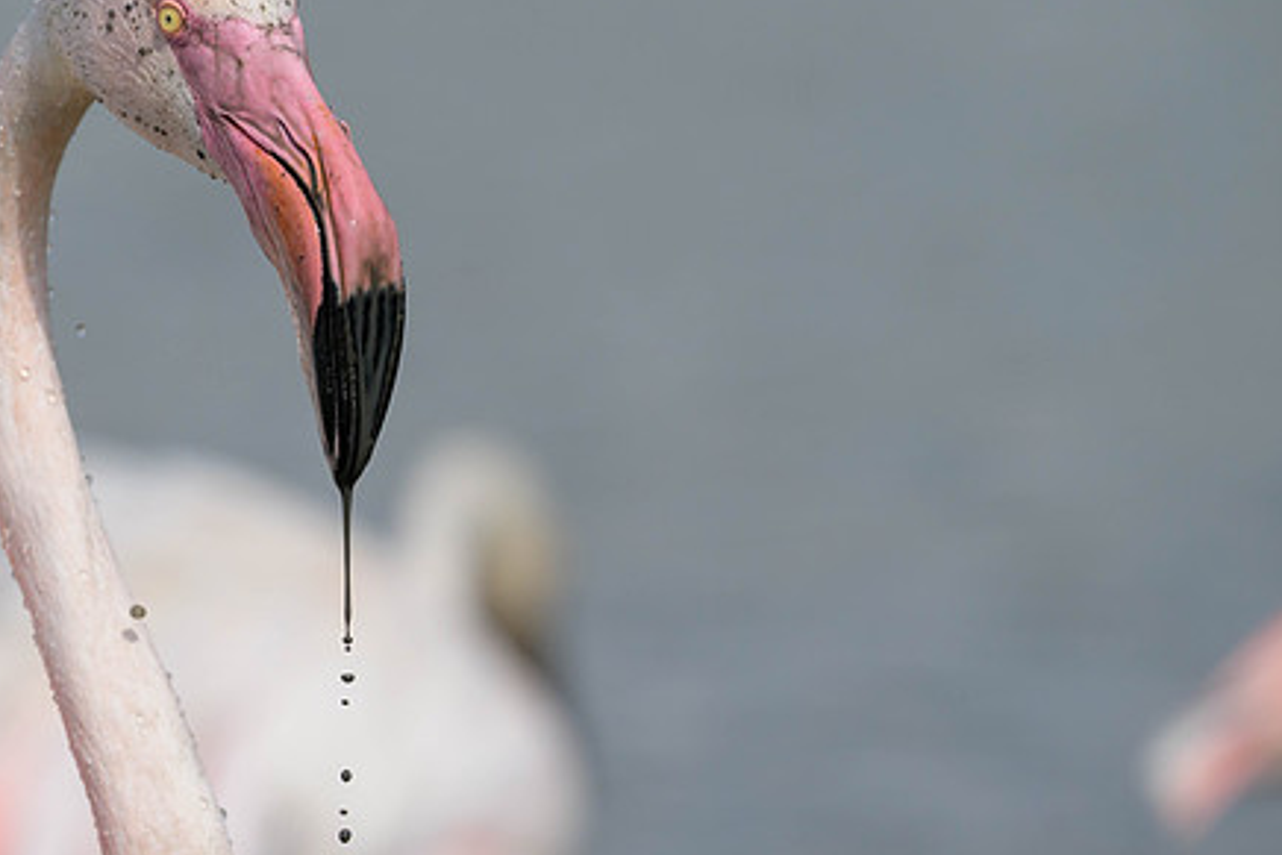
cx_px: 423
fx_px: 24258
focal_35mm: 681
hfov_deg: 3.0
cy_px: 277
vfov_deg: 2.0
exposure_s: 1/8000
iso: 560
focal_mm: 400
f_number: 5
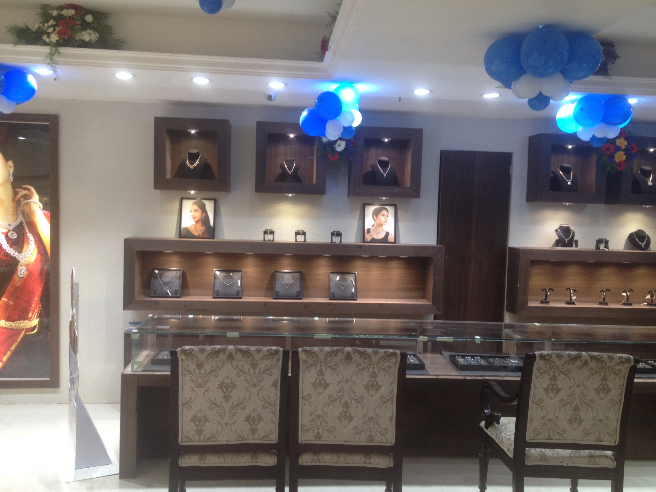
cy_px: 246
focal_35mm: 35
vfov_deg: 40.7
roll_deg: -0.6
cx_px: 328
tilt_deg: -7.9
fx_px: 663
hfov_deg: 52.6
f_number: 2.4
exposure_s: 1/40
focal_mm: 4.28
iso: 64
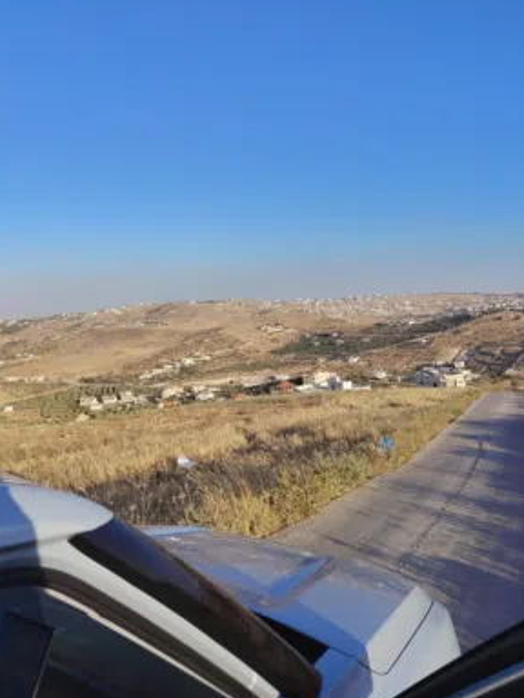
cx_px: 253
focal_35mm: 25
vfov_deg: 69.4
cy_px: 342
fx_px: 505
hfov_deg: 54.9
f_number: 1.75
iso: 120
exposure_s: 1/1002
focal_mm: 5.25
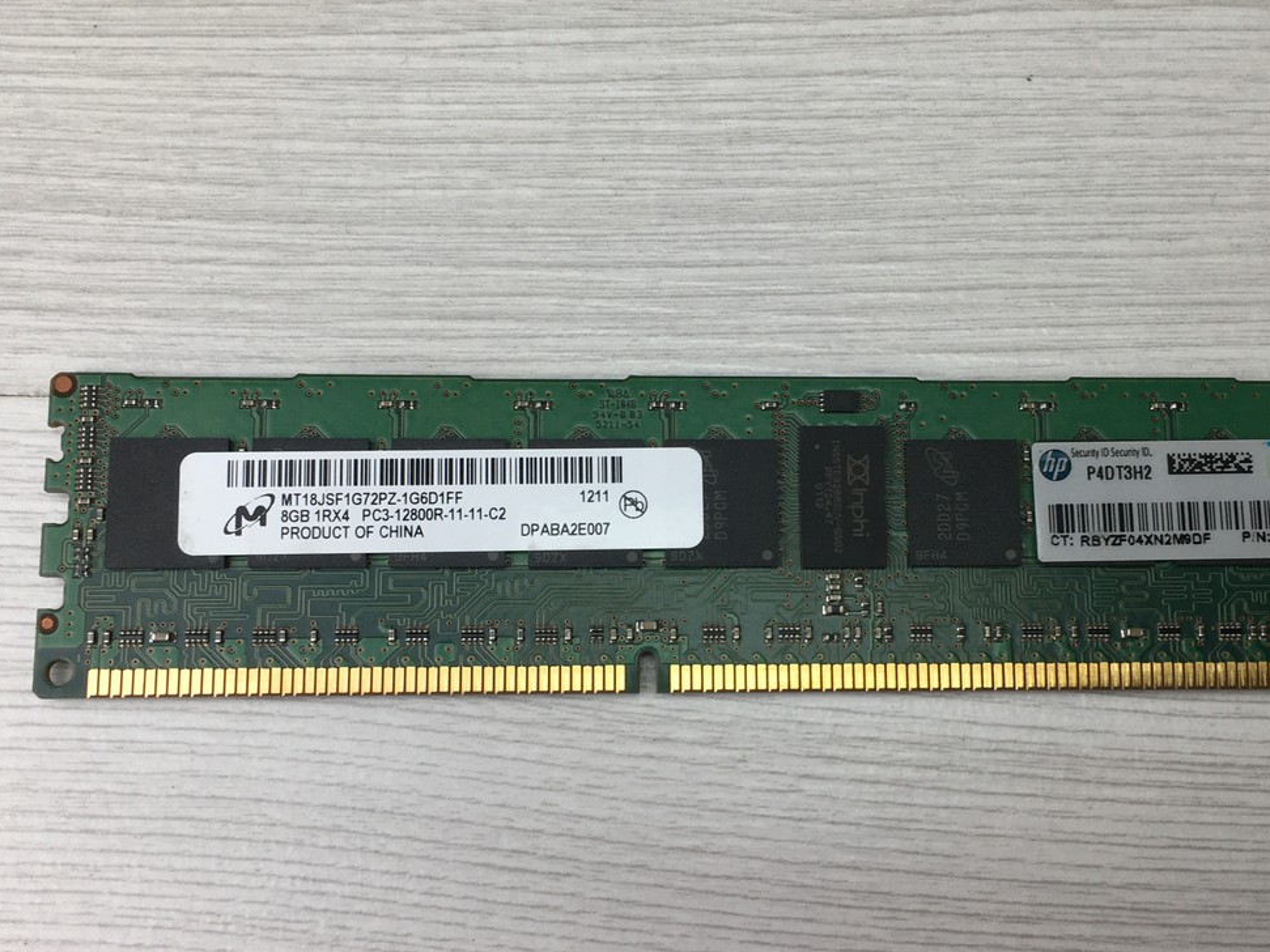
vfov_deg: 33.5
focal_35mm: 43
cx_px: 708
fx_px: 1577
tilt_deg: -79.4
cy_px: 551
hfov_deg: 43.8
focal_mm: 4.15
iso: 32
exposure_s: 1/120
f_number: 2.2
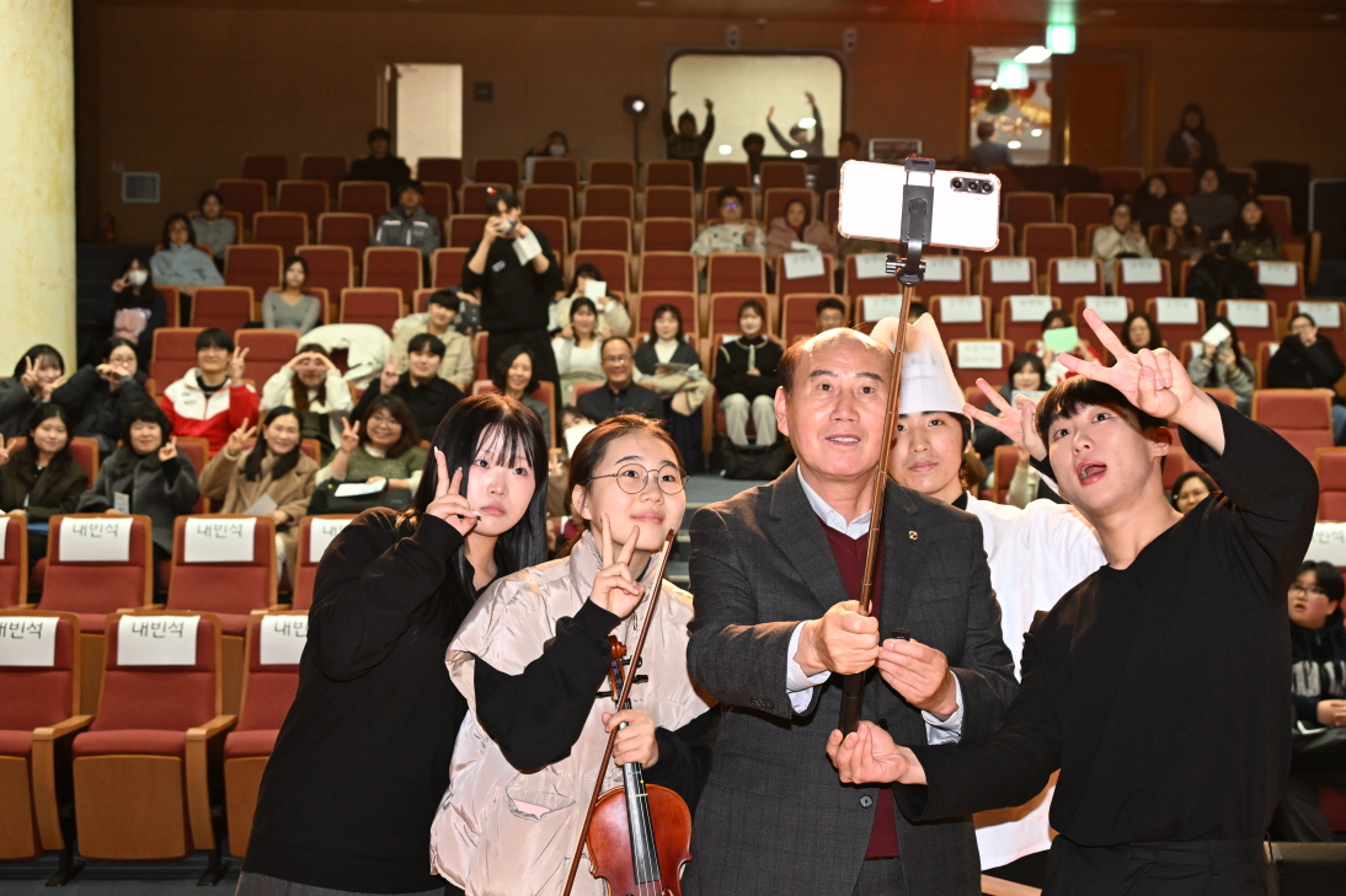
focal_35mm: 48
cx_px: 758
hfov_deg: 41.0
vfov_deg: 28.1
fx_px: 1794
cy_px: 420
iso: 1250
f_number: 4.8
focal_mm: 35
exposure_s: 1/100
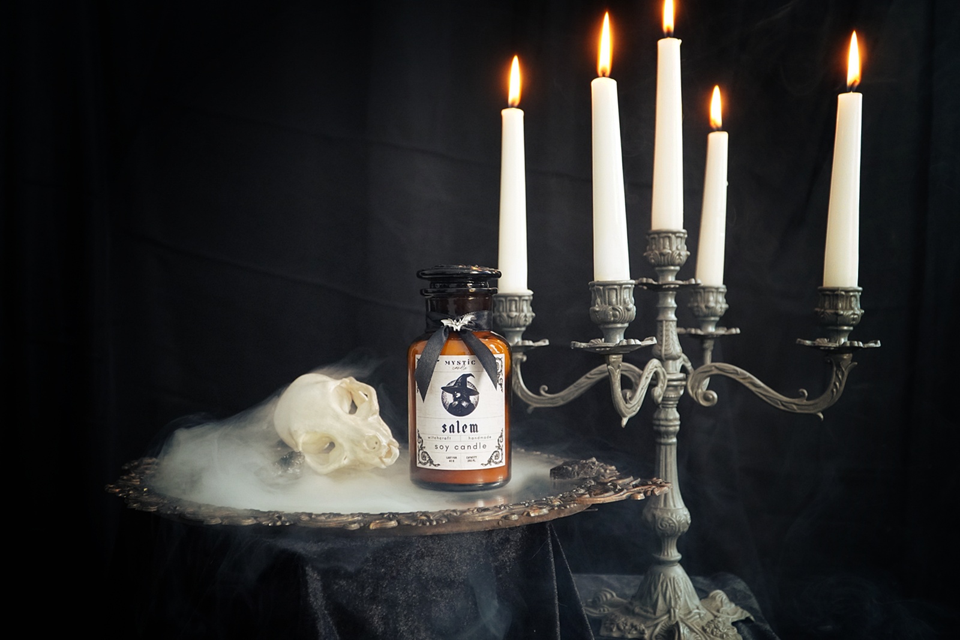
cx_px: 480
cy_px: 320
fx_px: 840
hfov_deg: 59.5
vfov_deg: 41.7
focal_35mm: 32
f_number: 4
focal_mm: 21
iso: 2500
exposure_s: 1/160
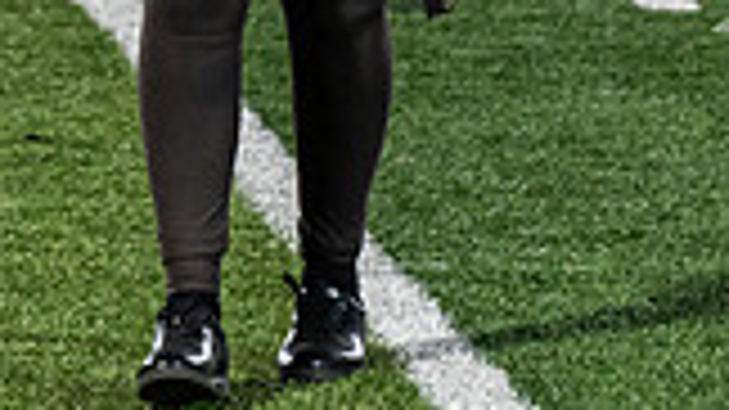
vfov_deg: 2.1
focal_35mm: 569
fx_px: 10995
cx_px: 343
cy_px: -493
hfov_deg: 3.8
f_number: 3.8
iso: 3200
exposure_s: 1/200
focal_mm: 116
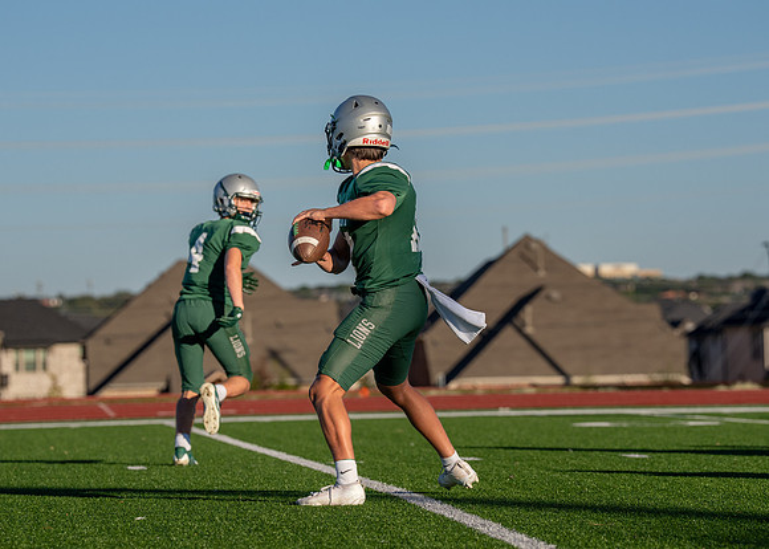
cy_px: 226
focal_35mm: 185
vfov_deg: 7.8
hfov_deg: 10.9
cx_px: 374
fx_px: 4039
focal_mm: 144
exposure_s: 1/4000
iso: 320
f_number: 4.5
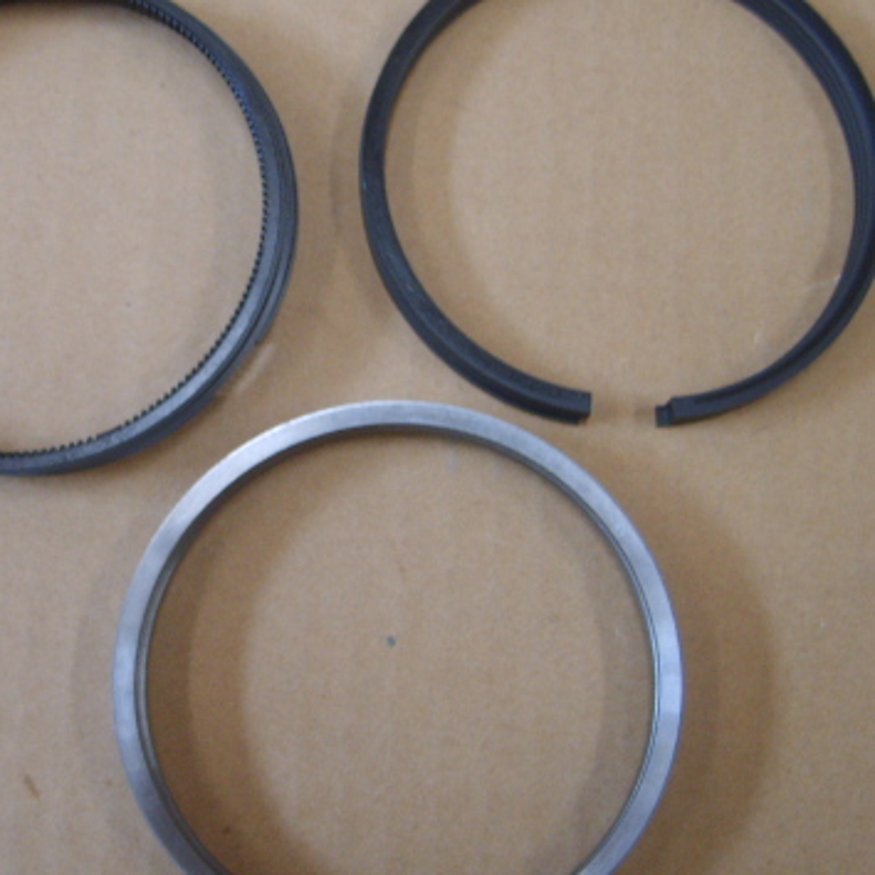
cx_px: 341
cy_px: 440
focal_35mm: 56
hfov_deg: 30.5
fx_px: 1601
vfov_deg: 30.6
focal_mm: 5.8
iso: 139
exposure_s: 1/3
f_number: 2.8
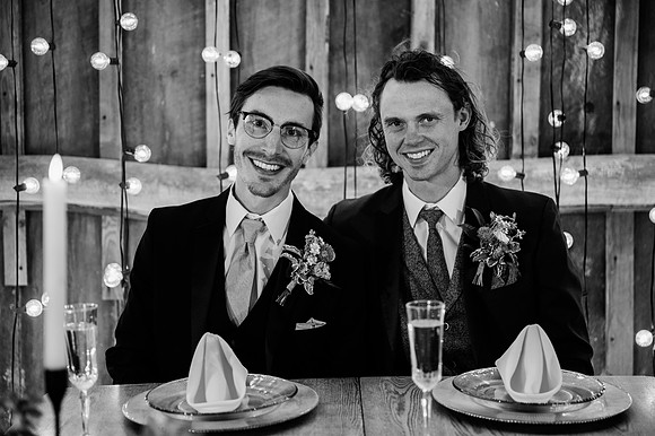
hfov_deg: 36.3
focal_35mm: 55
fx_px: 1000
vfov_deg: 24.6
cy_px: 218
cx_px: 328
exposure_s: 1/200
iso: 800
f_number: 2.8
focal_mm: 55
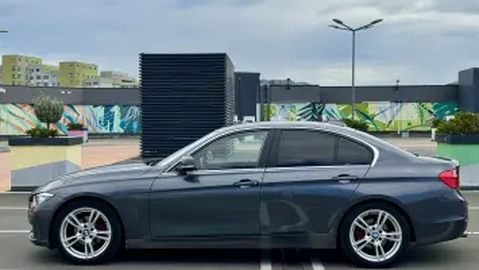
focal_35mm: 53
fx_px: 673
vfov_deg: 22.7
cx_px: 242
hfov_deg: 39.2
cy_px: 131
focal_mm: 6.76
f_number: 1.78
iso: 64
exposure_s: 1/3817
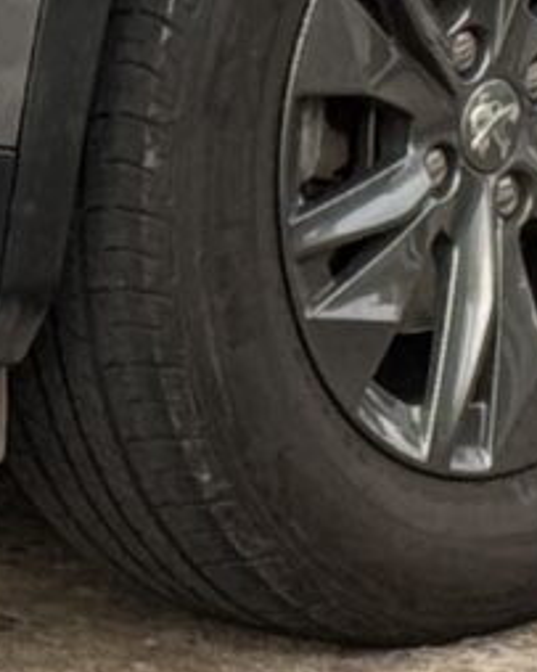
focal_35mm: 473
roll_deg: -0.1
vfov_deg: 4.0
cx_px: 362
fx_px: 9402
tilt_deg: -2.2
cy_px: -680
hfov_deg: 3.3
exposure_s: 1/428
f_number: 1.78
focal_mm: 6.76
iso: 64
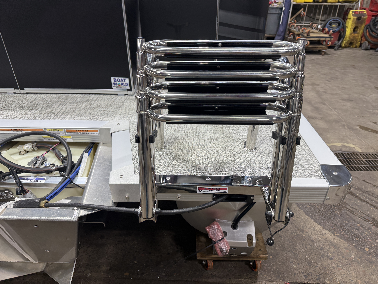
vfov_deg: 56.8
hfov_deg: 71.6
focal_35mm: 24
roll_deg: +2.1
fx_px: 262
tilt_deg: -30.9
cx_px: 189
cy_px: 142
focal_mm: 6.76
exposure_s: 1/120
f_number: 1.78
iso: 125
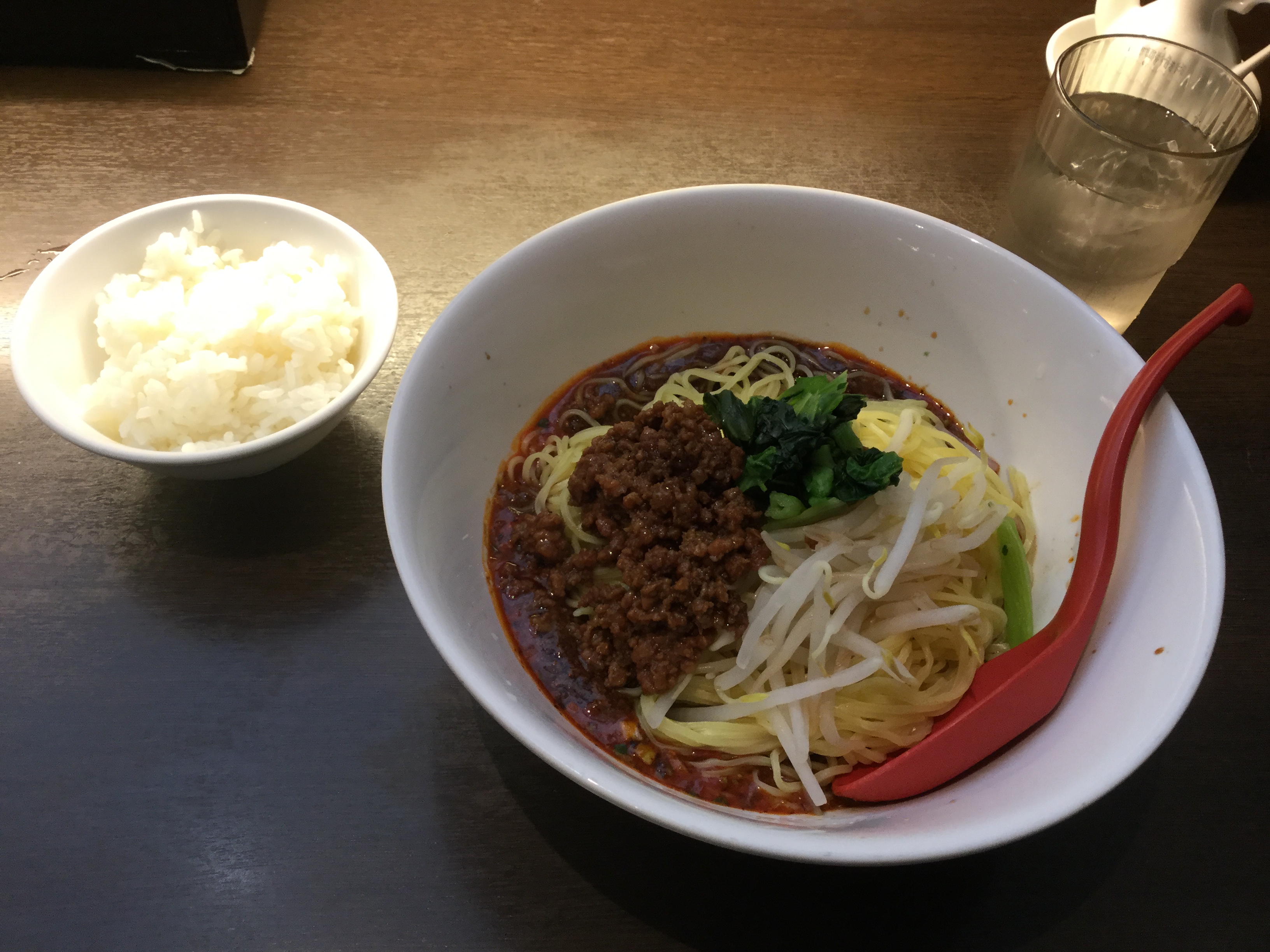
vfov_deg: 45.4
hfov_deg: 58.4
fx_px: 1137
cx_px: 635
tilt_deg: -53.1
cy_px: 476
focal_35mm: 31
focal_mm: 3.3
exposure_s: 1/30
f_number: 2.4
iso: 64
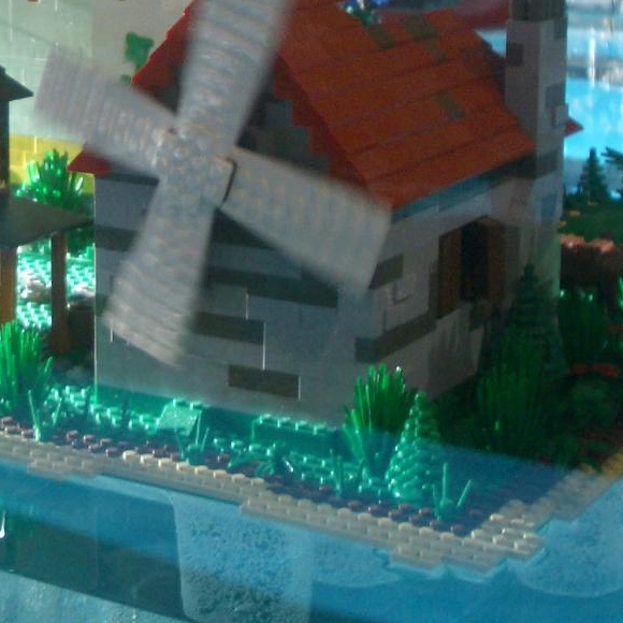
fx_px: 2036
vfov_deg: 17.1
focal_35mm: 100
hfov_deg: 17.3
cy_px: 58
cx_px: 130
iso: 100
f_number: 2.8
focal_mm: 6.8
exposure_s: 1/60
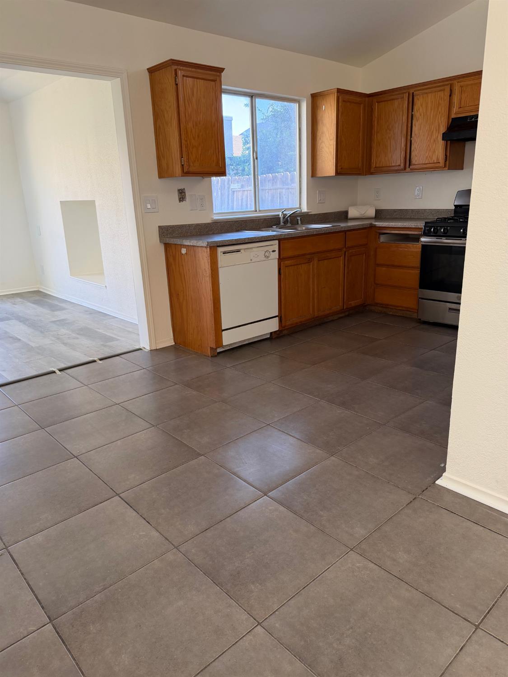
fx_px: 469
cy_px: 338
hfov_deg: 56.8
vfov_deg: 71.6
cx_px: 254
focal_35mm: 24
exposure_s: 1/121
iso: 160
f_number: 1.78
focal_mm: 6.76
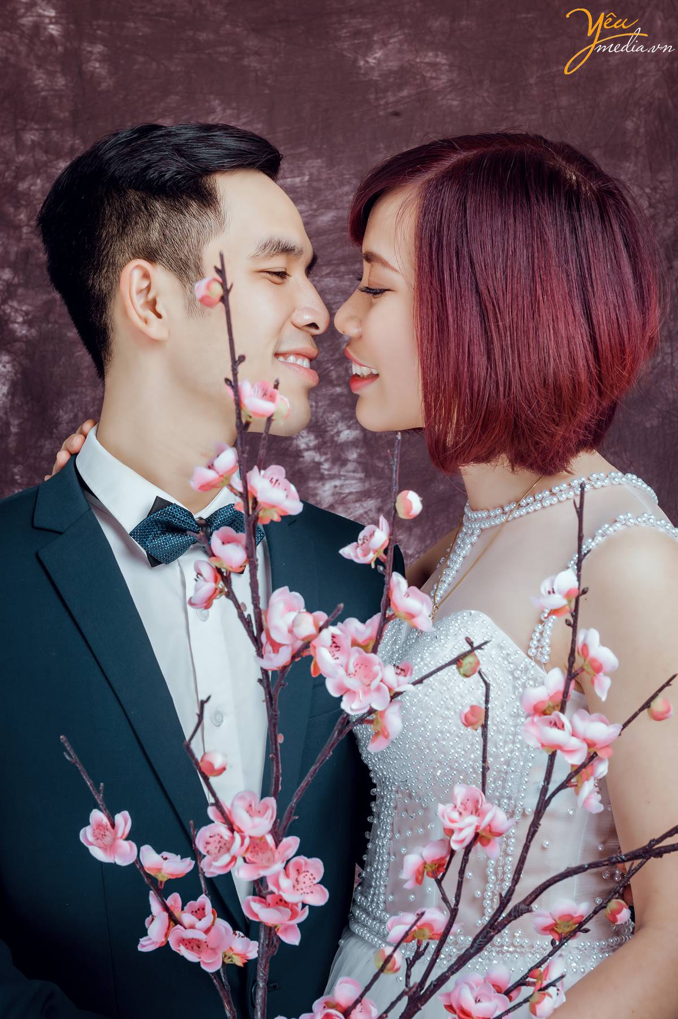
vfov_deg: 30.5
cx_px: 339
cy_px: 510
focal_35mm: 66
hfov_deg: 20.6
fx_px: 1867
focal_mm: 66
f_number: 13
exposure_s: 1/125
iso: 100
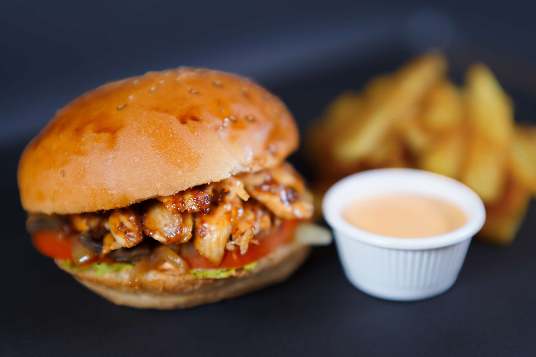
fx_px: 744
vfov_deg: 27.0
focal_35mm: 50
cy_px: 178
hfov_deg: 39.6
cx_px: 268
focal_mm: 50
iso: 100
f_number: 1.4
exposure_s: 1/500
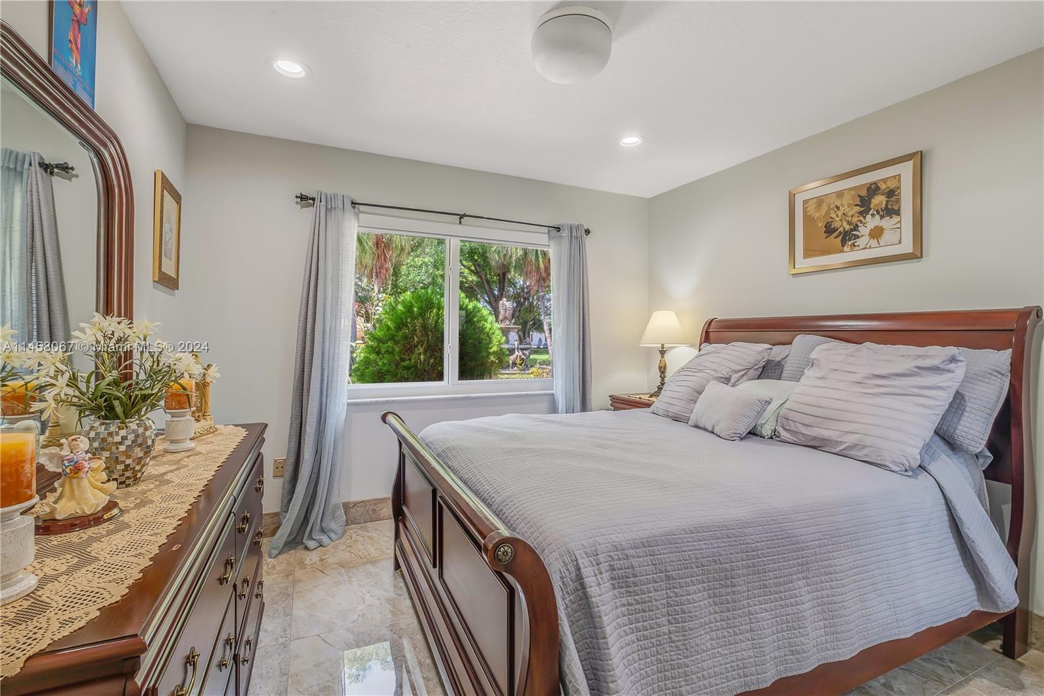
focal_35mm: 15
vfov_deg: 77.3
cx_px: 522
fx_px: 435
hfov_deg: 100.4
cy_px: 348
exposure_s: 1/15
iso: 250
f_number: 8
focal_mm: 10
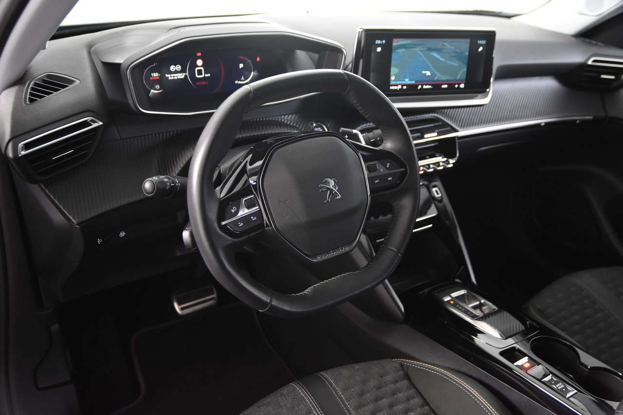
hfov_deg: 53.1
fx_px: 623
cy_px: 208
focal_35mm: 36
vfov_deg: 36.9
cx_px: 312
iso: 2500
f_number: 3
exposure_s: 1/40
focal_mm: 24
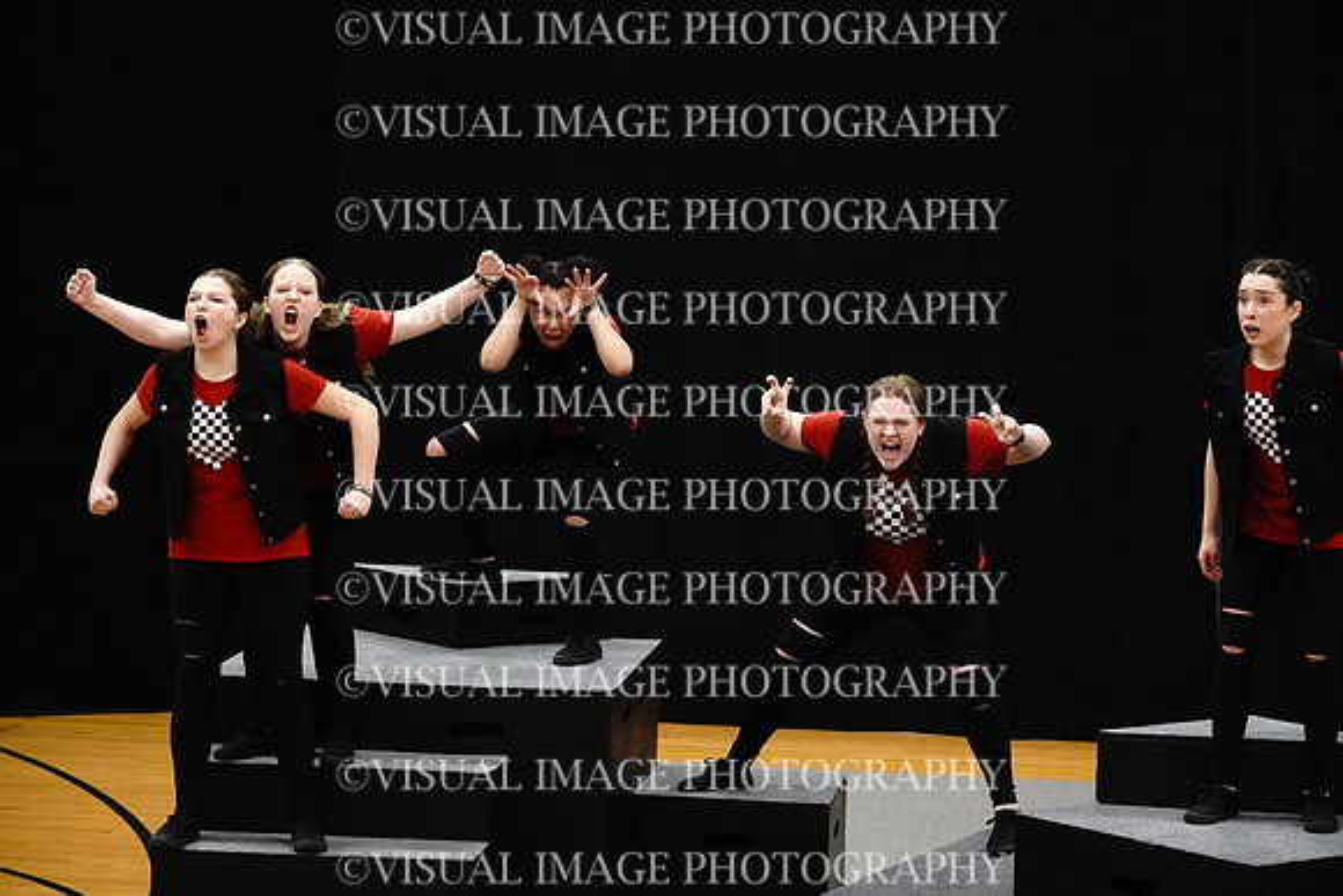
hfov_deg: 19.5
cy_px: 448
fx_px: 3918
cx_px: 672
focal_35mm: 105
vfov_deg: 13.0
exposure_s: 1/125
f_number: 5.6
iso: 8000
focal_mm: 70
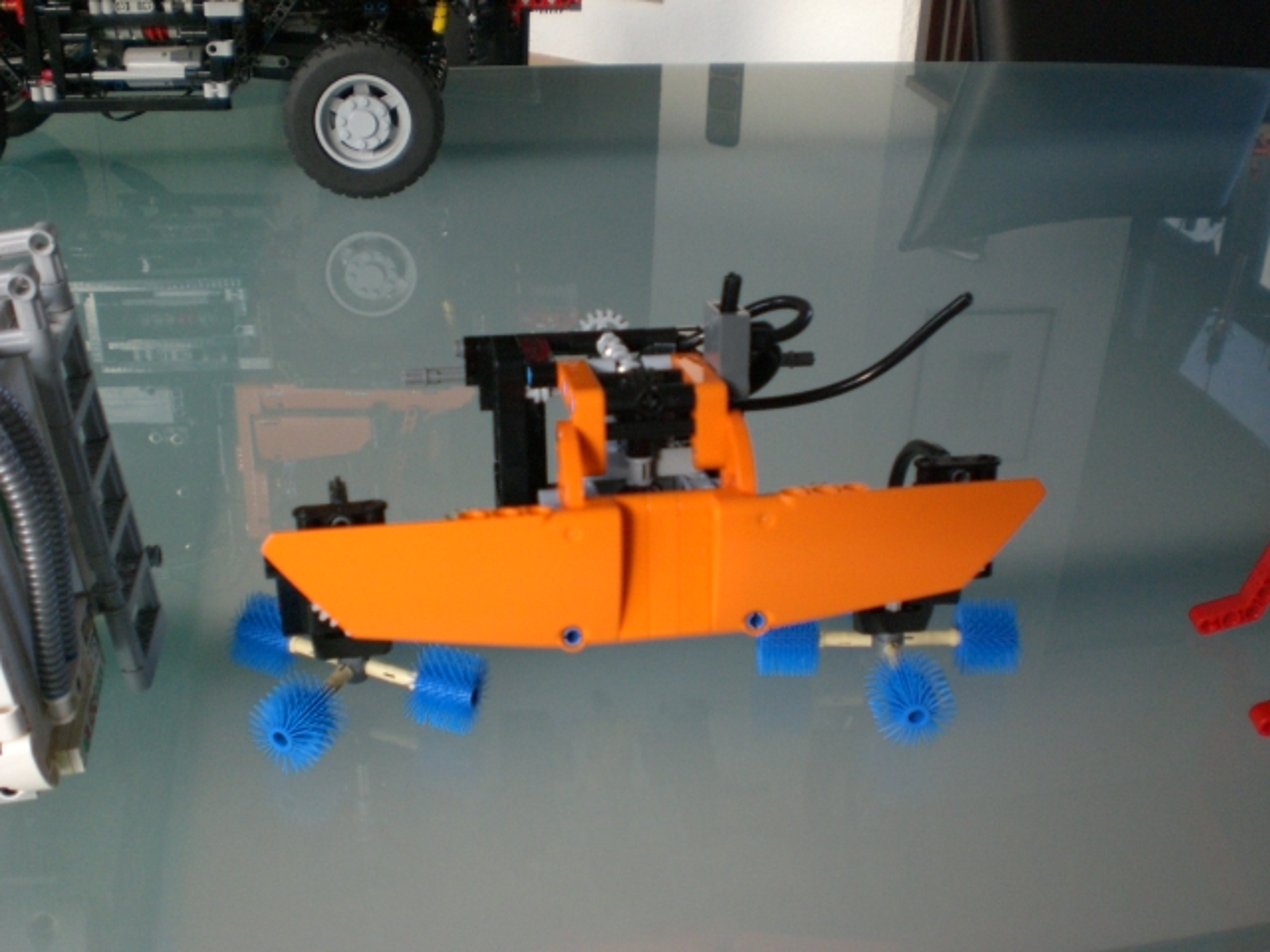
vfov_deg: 37.7
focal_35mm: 38
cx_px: 635
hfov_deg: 49.0
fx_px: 1394
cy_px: 476
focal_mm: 6.3
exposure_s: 1/100
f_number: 3.1
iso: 200
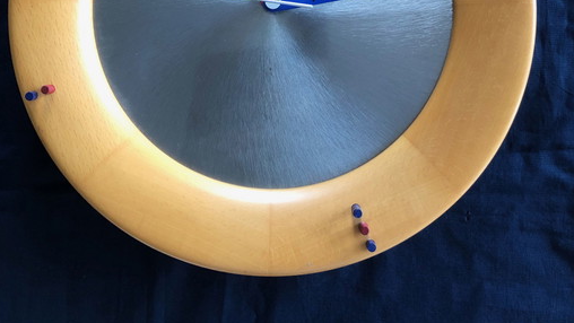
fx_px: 624
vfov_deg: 27.0
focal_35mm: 41
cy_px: -18
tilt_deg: -81.9
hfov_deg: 49.4
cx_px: 286
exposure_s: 1/15
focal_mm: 4
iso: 50
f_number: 1.8
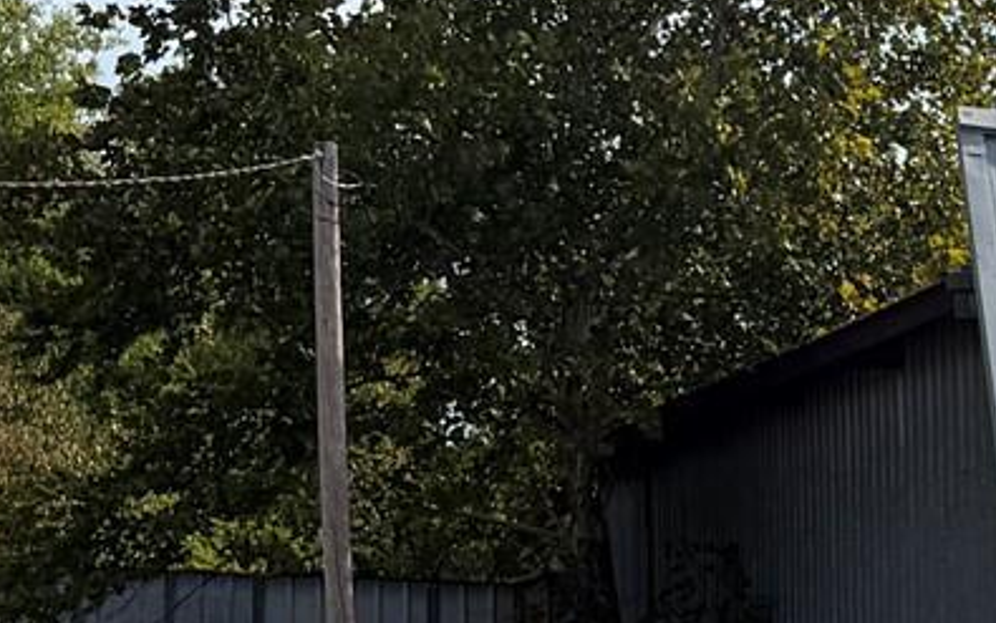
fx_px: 3584
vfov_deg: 9.7
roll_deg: -0.9
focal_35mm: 132
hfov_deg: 14.4
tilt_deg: -1.9
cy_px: 890
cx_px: 1626
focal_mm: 6.76
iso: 80
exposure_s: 1/8130
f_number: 1.78
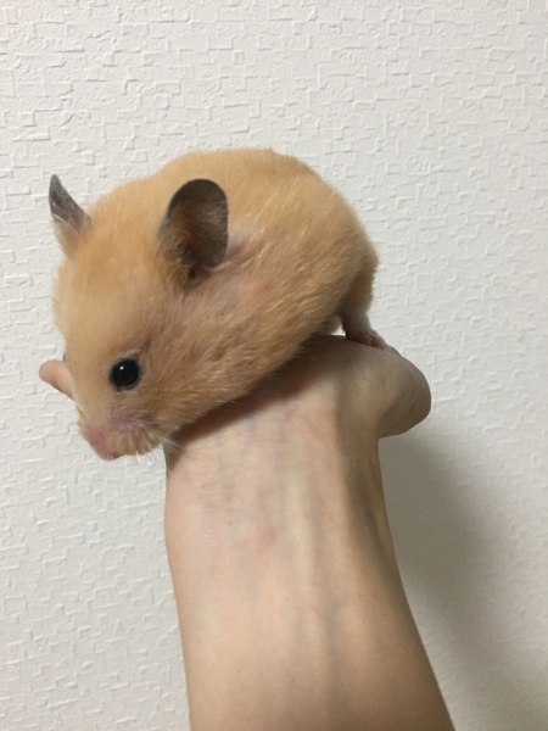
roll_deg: +2.1
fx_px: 612
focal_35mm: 29
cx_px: 274
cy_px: 366
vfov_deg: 61.7
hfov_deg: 48.2
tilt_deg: -18.6
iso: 160
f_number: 2.2
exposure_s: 1/30
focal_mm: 4.15
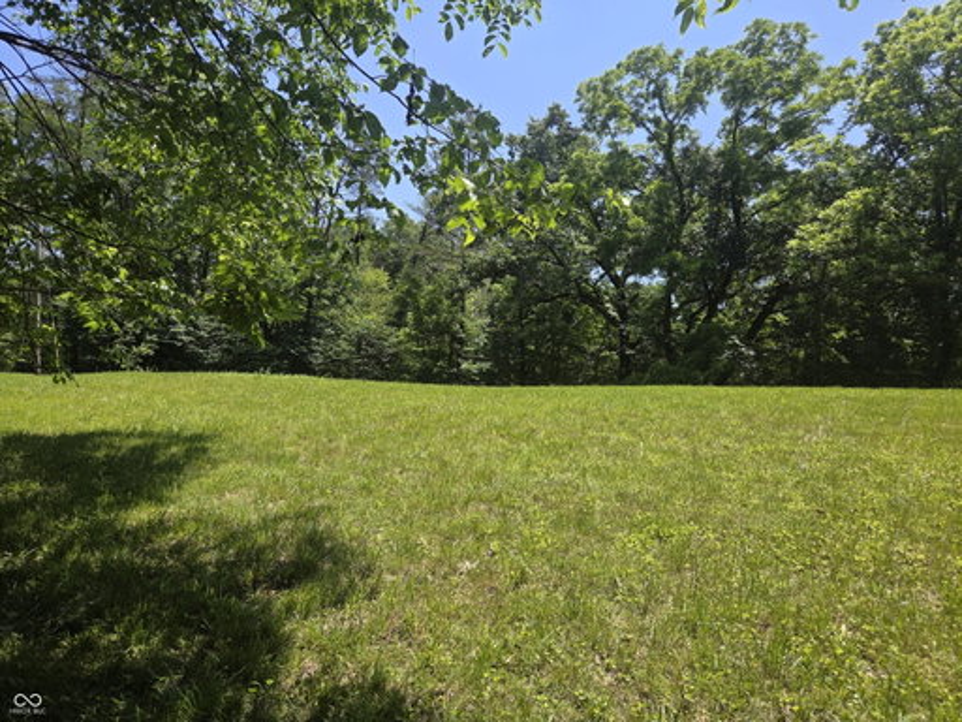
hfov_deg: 73.9
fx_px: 639
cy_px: 361
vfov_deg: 58.9
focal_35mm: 23
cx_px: 481
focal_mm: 5.4
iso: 80
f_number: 1.8
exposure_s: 1/3246
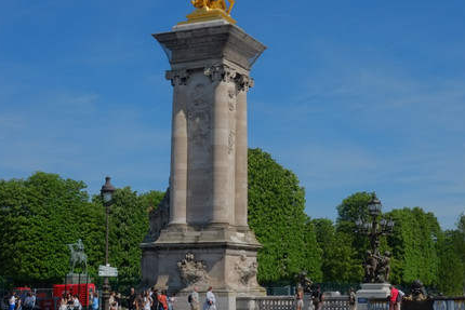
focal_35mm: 61
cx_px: 281
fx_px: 788
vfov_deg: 22.3
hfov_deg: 32.8
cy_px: 152
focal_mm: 27
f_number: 13
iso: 200
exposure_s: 1/350
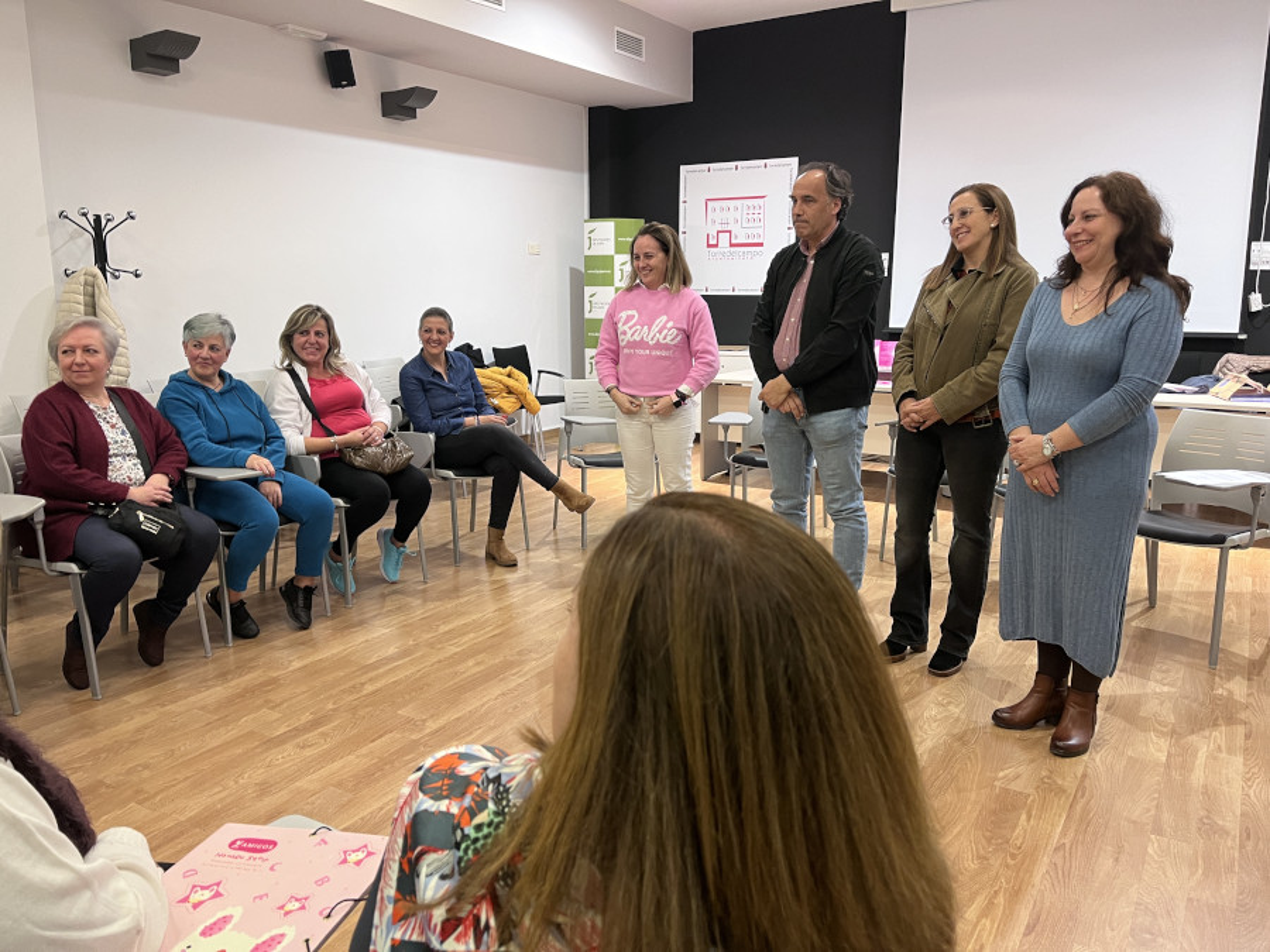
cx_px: 635
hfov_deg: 67.3
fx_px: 954
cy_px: 476
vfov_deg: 53.1
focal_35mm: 26
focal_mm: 5.1
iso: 100
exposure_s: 1/50
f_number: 1.6
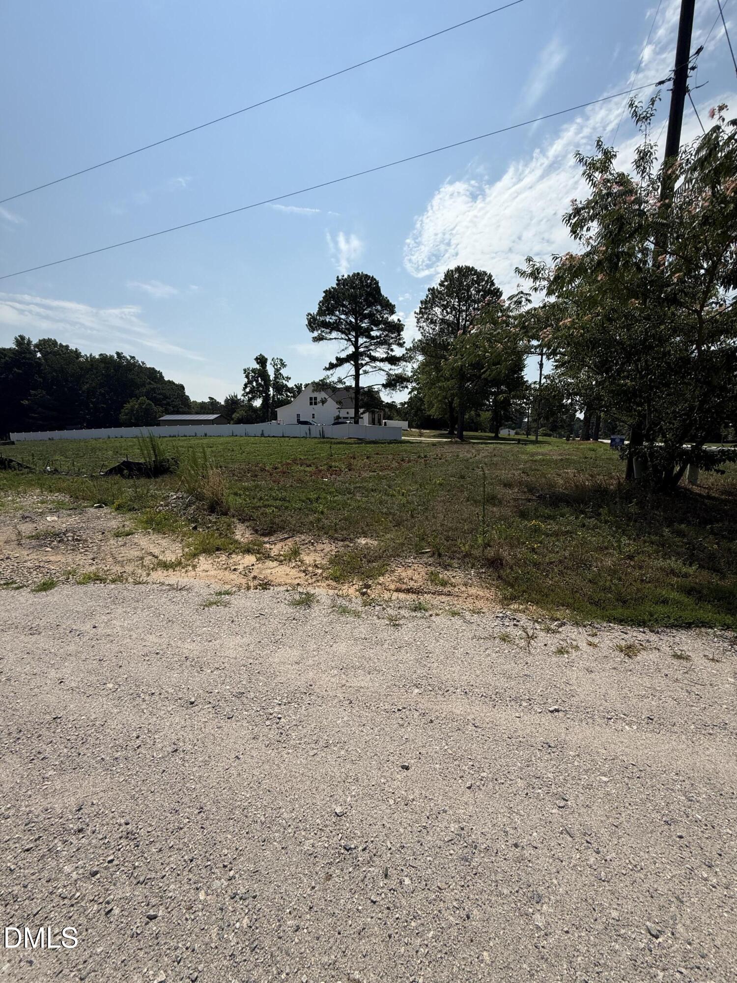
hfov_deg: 85.7
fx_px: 397
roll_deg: -2.0
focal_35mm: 14
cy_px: 492
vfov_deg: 102.1
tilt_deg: -7.5
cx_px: 368
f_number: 2.2
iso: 50
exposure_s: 1/4149
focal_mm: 2.22
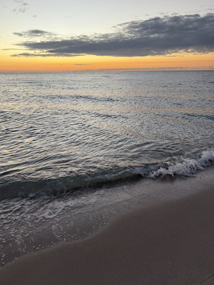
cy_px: 142
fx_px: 198
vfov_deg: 71.6
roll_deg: +0.4
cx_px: 107
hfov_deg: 56.8
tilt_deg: -18.5
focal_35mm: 24
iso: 100
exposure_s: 1/121
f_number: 1.78
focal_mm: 6.76
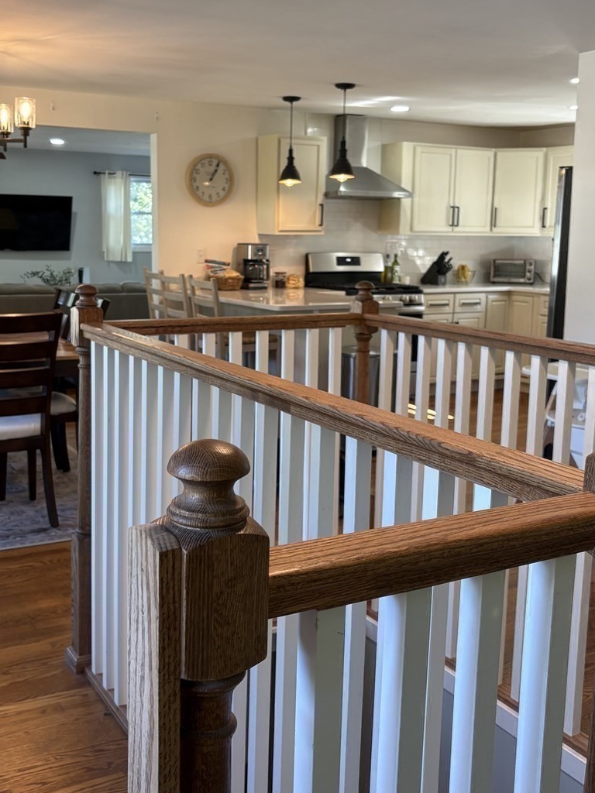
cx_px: 265
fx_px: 894
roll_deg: -0.6
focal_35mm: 39
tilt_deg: -7.4
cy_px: 356
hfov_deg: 36.8
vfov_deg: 47.8
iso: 80
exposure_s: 1/60
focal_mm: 5.96
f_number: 1.6
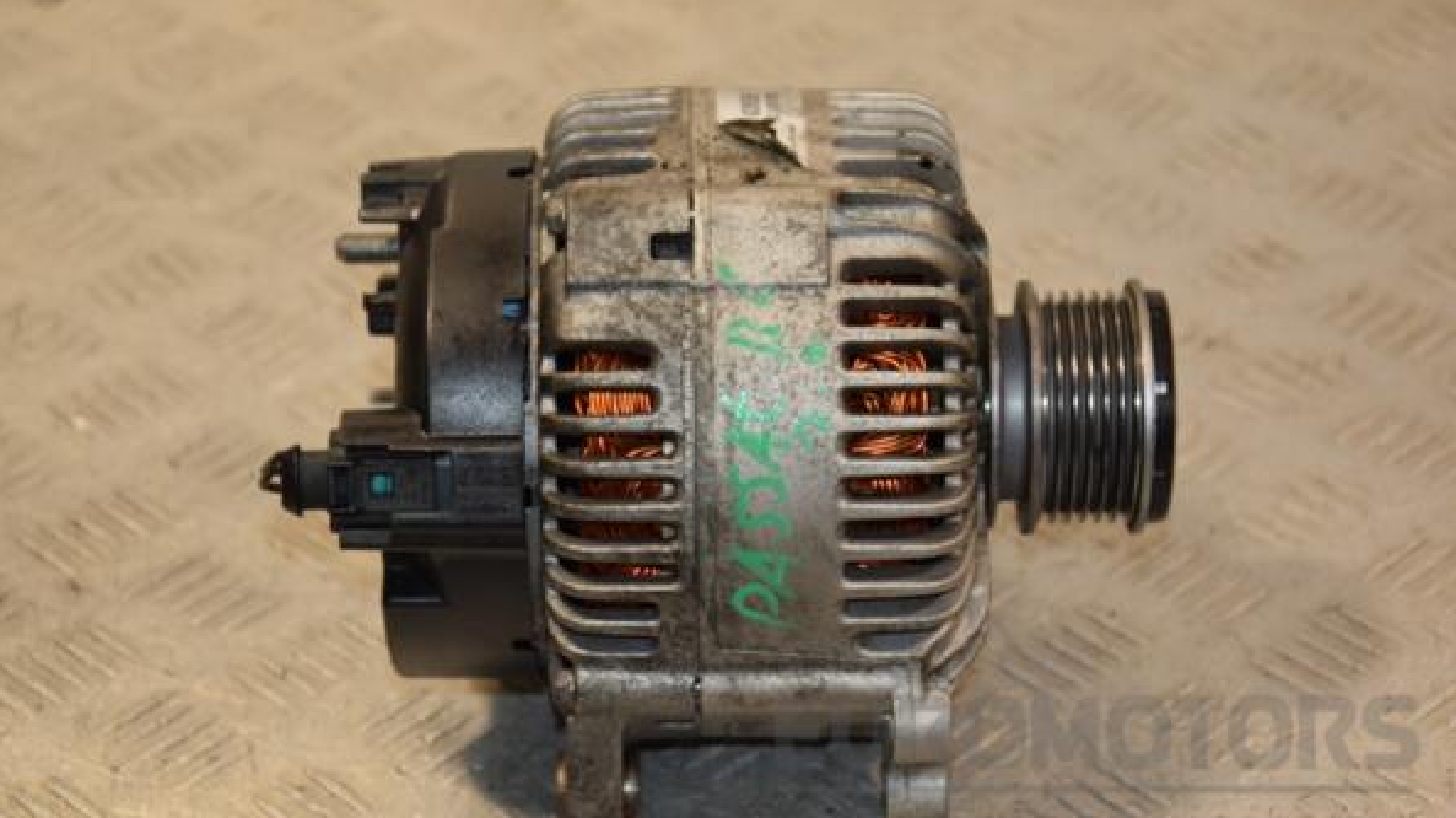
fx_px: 4052
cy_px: 405
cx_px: 729
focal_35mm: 105
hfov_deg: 20.4
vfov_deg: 11.5
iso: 800
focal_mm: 66
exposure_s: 1/160
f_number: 5.3
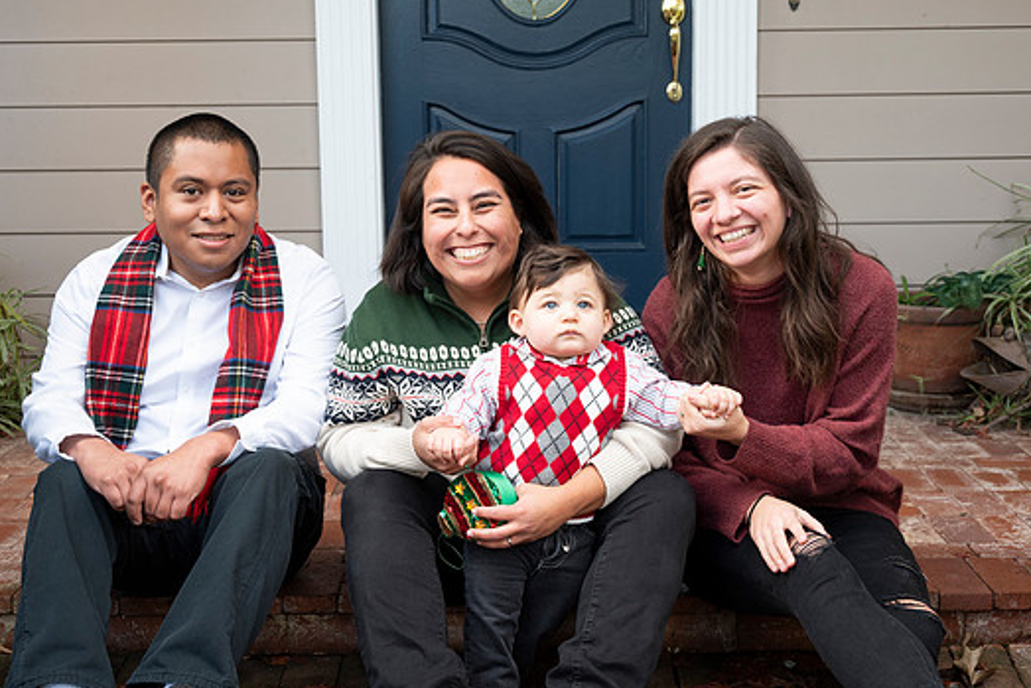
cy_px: 372
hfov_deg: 38.9
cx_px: 507
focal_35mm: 51
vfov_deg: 26.5
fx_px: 1461
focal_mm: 46
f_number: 5.3
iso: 400
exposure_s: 1/160
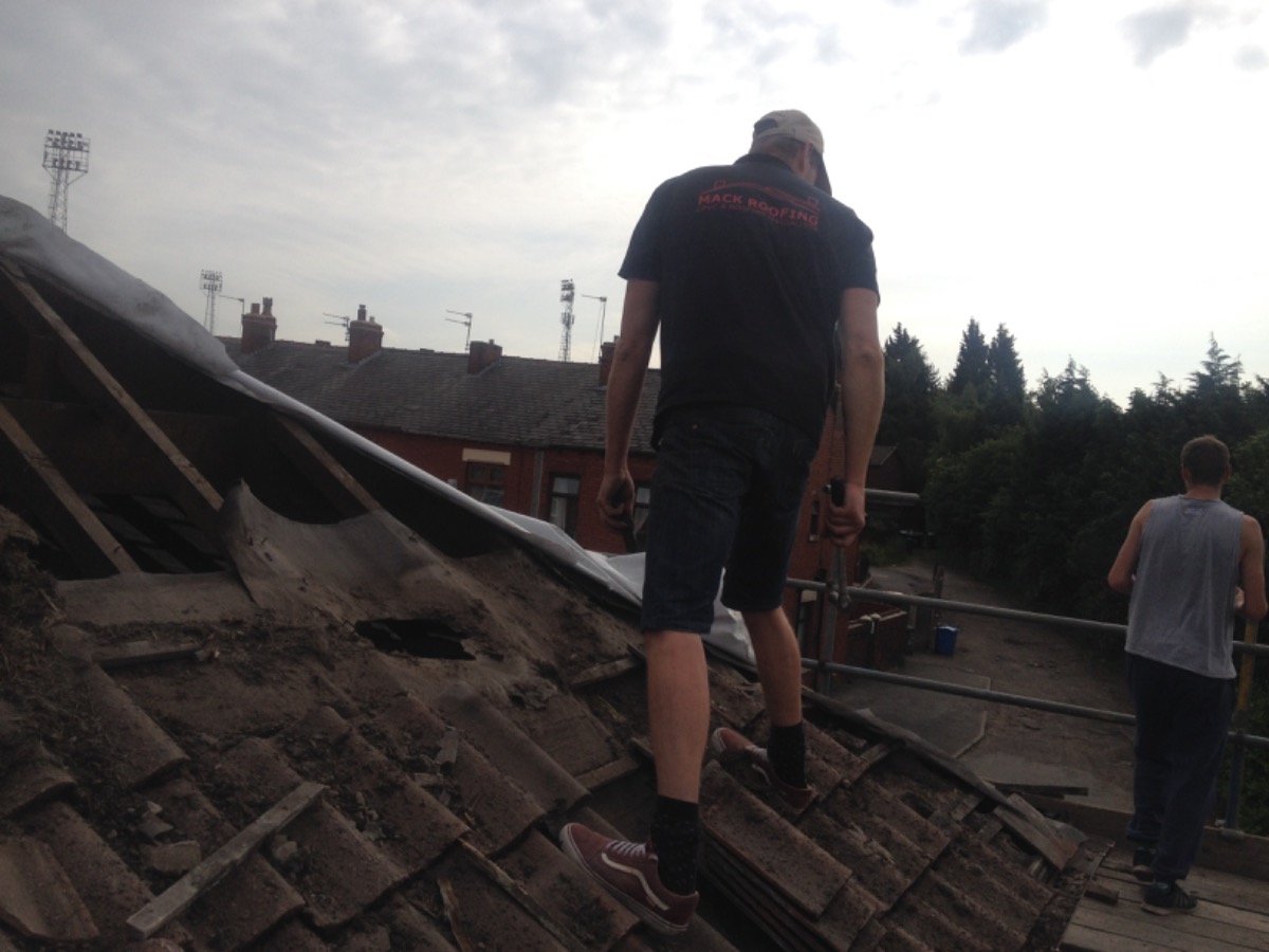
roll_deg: -4.7
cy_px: 476
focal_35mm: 35
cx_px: 634
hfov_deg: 52.6
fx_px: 1283
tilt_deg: -1.8
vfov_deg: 40.7
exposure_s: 1/2907
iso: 50
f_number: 2.4
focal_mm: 4.28
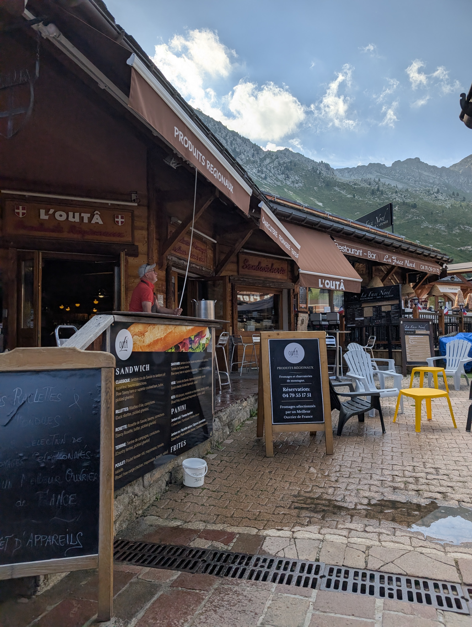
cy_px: 314
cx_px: 236
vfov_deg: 71.5
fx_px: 435
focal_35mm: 24
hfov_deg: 56.9
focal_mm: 6.9
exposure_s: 1/1443
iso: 14
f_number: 1.68
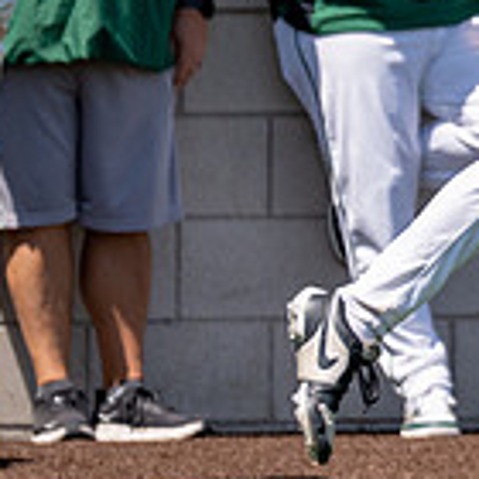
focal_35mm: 941
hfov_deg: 1.9
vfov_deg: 1.9
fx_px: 14732
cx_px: 986
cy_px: -141
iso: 100
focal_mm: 200
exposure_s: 1/2000
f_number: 2.8
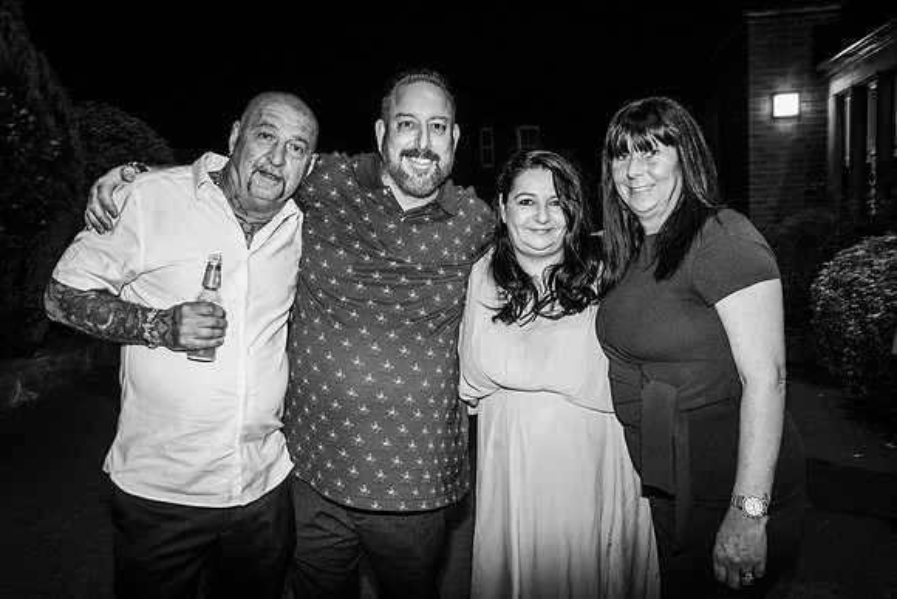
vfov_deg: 43.6
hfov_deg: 61.9
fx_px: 748
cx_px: 448
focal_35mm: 30
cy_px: 300
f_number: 10
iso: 640
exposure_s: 1/15
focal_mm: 20
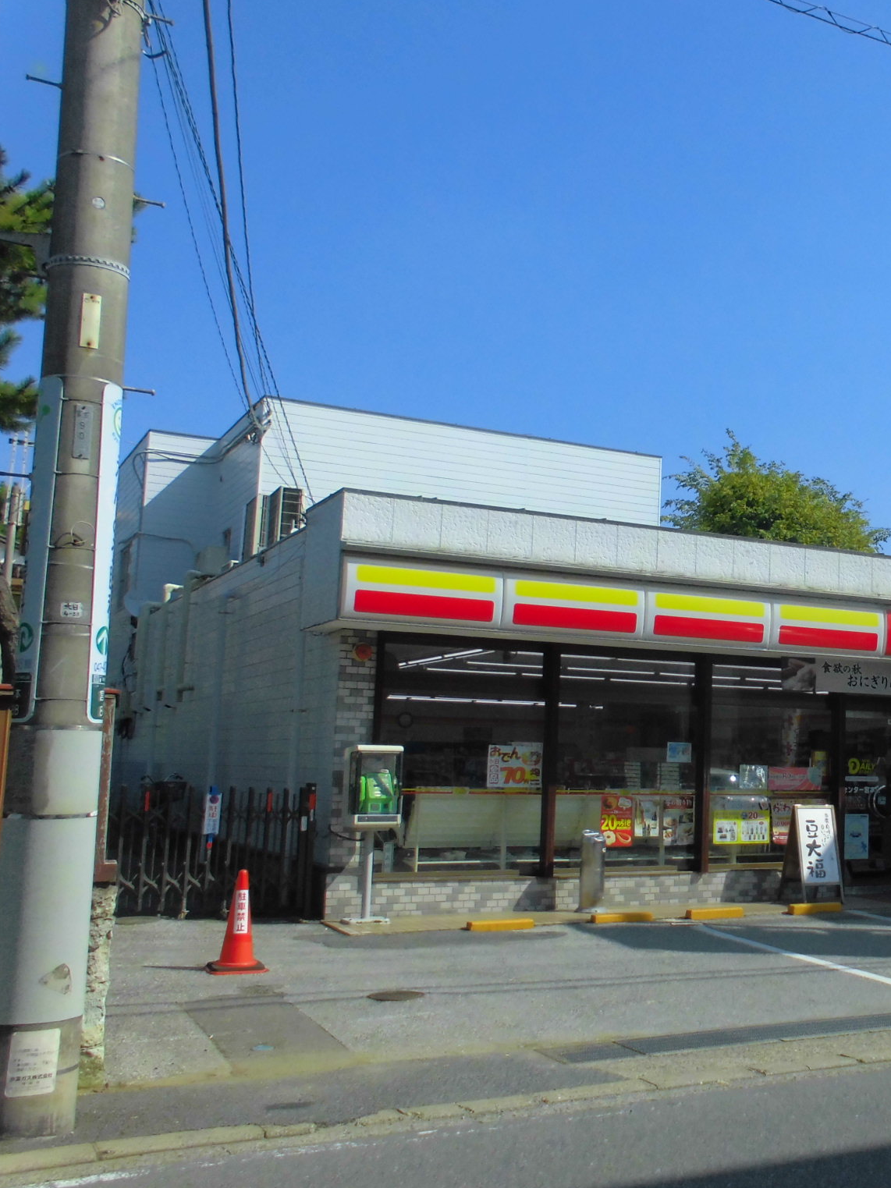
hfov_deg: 35.0
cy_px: 590
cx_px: 774
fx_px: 1339
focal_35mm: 39
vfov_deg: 47.9
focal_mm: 5.3
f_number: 3.7
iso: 100
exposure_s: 1/800
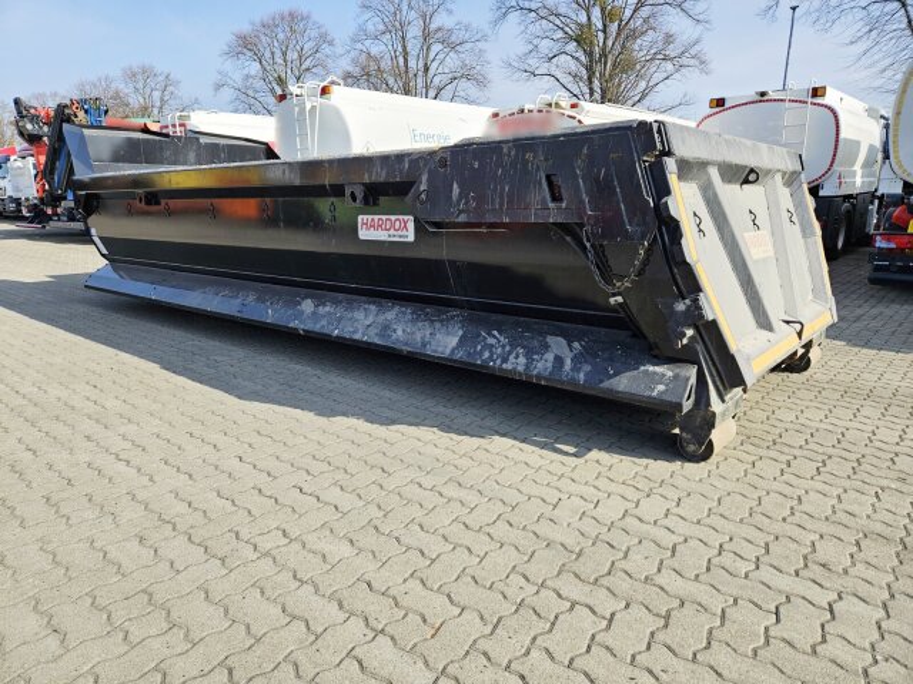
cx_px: 456
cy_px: 342
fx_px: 607
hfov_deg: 73.9
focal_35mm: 23
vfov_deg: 58.9
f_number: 1.8
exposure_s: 1/1343
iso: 25
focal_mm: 5.4
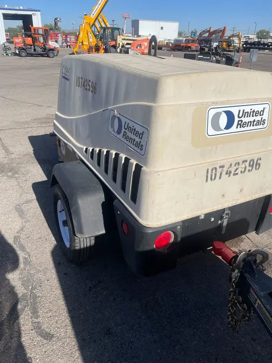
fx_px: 272
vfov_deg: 67.3
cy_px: 182
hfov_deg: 53.1
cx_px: 136
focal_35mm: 26
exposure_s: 1/5291
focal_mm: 4.2
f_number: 1.6
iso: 32
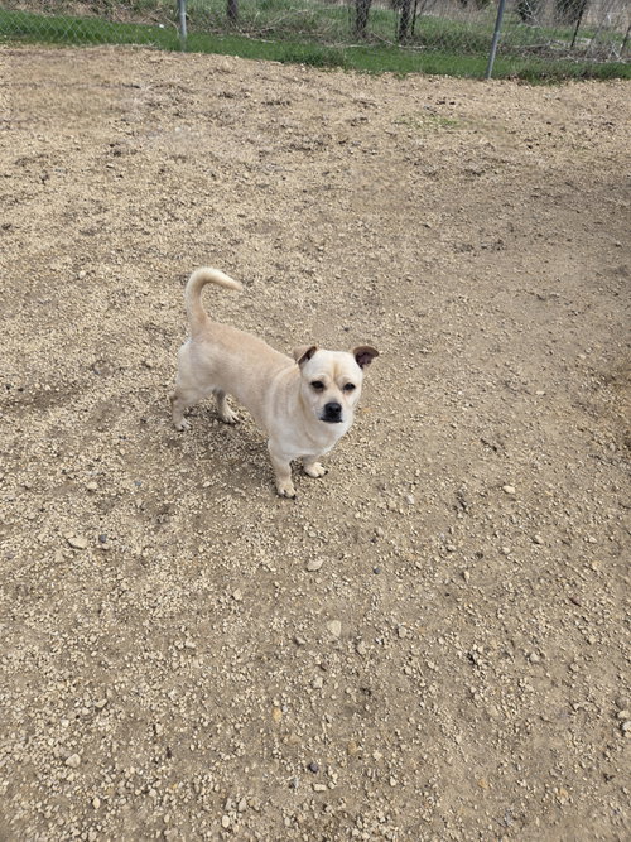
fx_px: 559
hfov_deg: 58.9
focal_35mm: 23
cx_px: 316
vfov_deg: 73.9
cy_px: 421
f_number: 1.8
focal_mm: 5.4
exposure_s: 1/1429
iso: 25
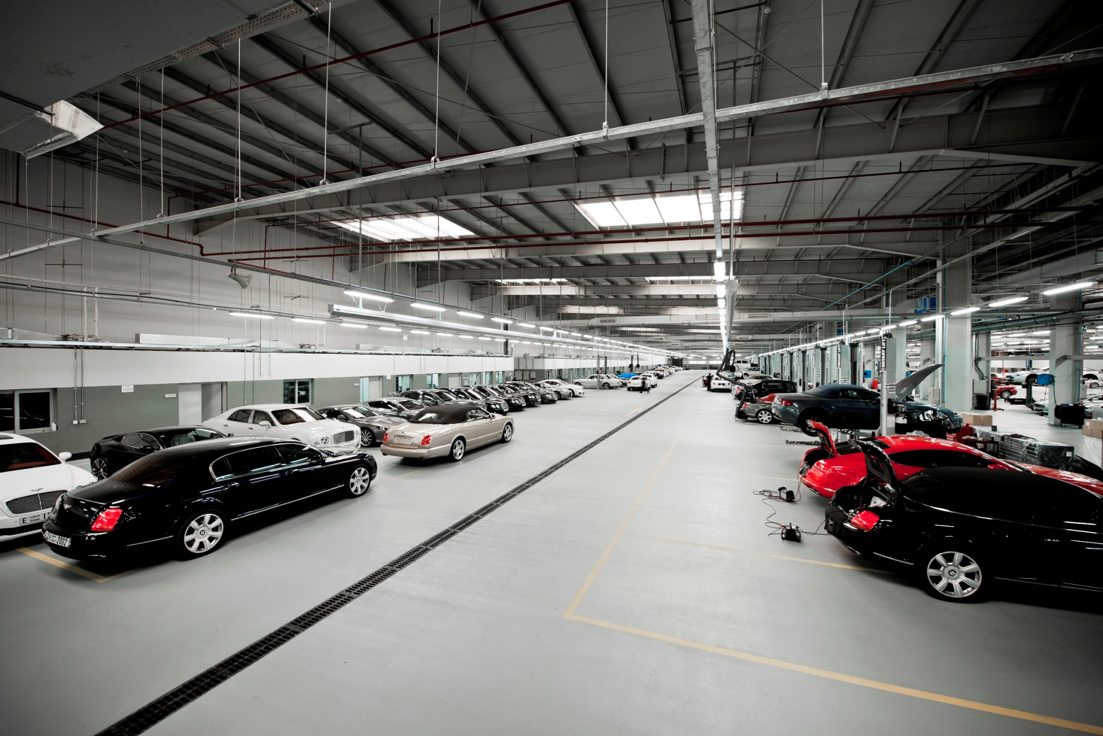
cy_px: 368
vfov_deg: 81.2
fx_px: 429
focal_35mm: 14
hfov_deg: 104.3
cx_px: 552
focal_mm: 14
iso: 100
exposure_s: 1/5
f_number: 8
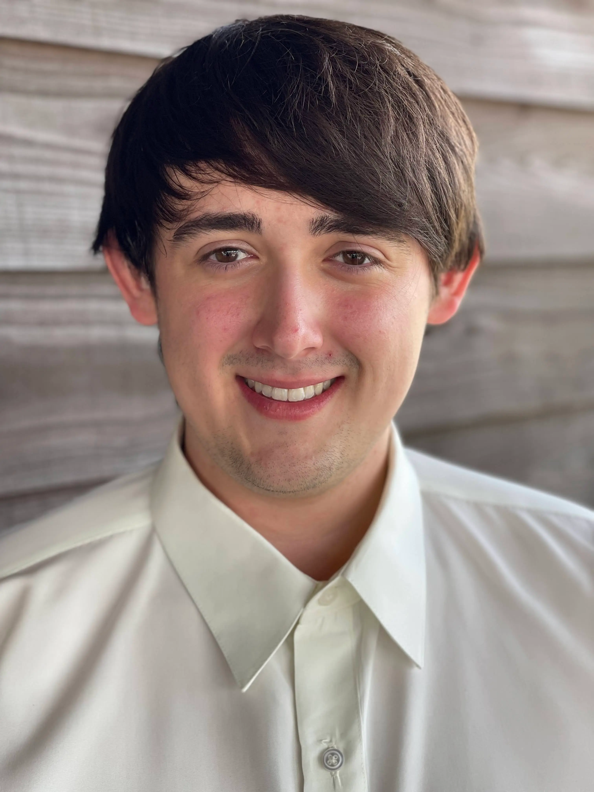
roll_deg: +1.4
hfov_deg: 22.9
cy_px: 396
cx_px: 297
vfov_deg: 30.3
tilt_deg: -4.0
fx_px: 1464
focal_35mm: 64
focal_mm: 7.5
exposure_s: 1/121
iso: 50
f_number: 2.2
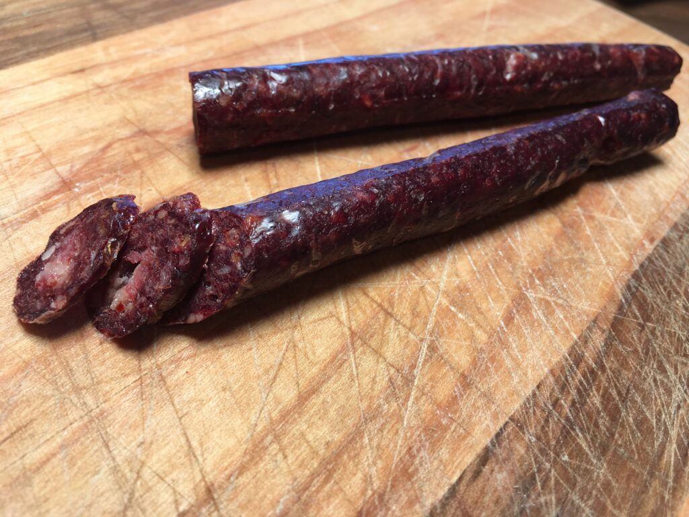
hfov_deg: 61.7
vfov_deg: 48.2
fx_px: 577
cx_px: 344
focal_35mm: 29
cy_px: 258
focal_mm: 4.15
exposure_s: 1/60
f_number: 2.2
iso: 25
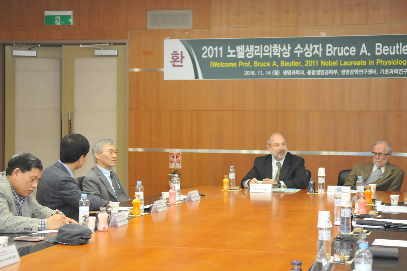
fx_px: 847
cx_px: 204
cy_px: 136
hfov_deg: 27.0
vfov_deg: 18.1
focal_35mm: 75
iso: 1600
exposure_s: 1/60
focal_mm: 50
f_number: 2.8
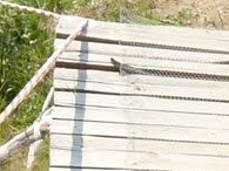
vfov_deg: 1.6
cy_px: -217
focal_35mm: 914
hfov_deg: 2.2
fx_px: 6043
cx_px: 292
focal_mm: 25.8
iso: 100
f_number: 4
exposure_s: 1/500
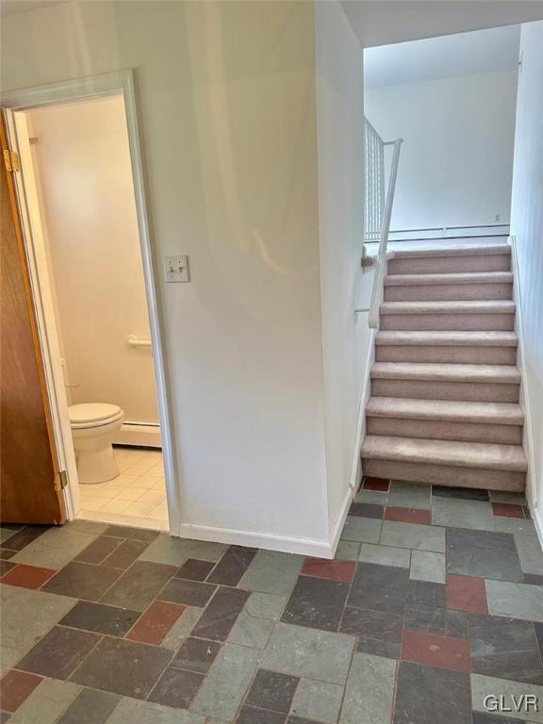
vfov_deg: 71.6
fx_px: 502
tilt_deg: -12.3
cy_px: 362
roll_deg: +4.1
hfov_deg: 56.8
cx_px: 272
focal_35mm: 24
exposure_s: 1/60
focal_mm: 6.86
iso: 320
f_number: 1.78
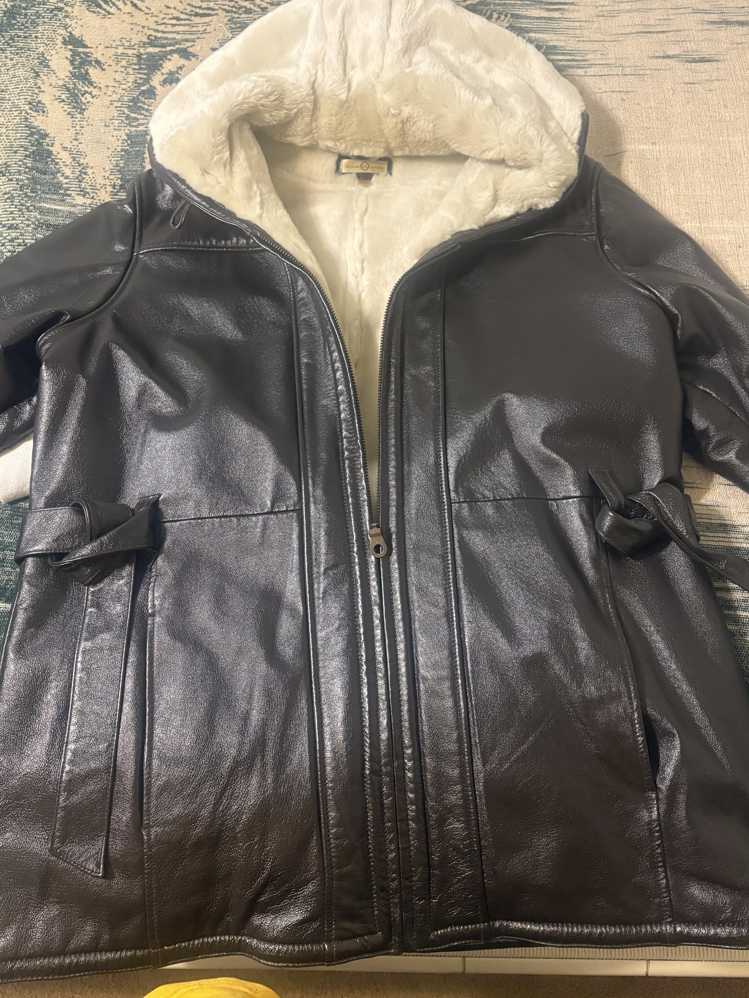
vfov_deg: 59.9
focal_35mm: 30
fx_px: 865
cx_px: 377
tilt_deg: -65.1
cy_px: 467
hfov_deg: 46.8
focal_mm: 5.96
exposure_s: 1/40
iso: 500
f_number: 1.6
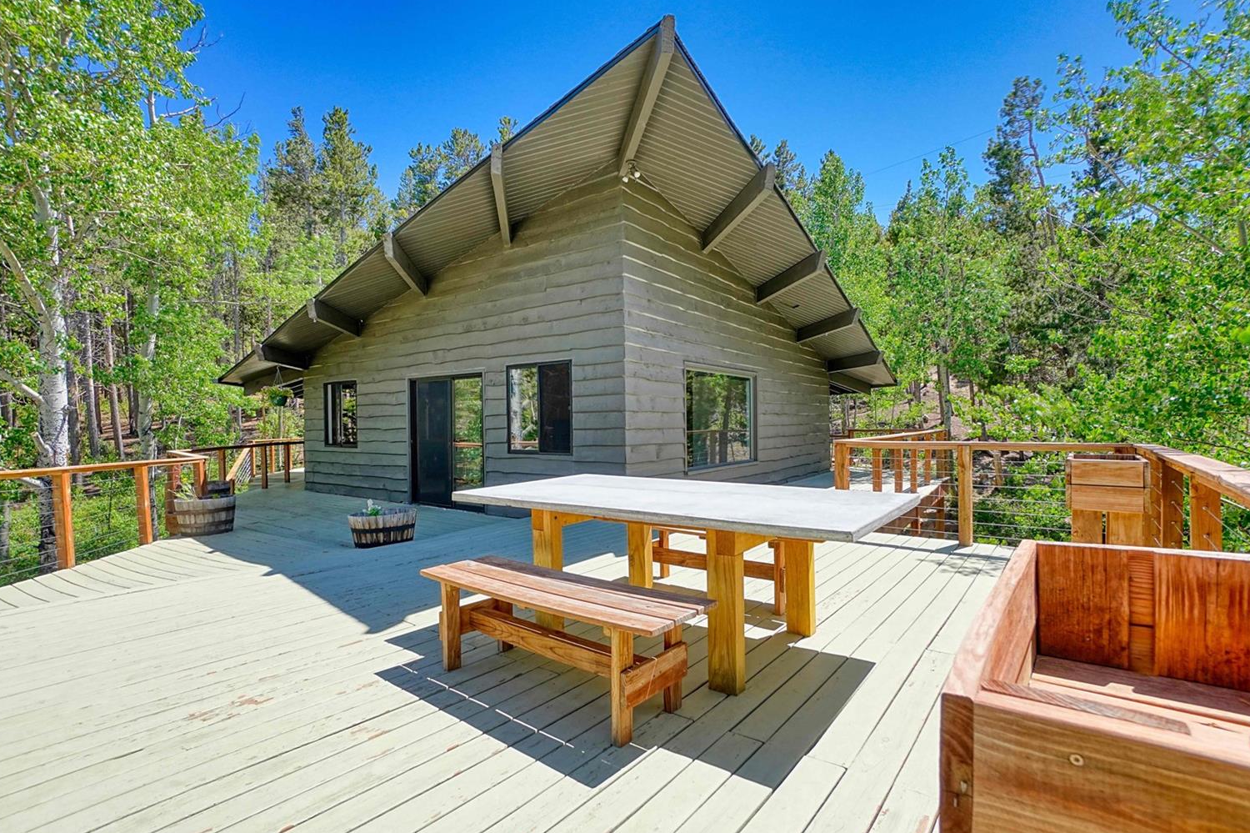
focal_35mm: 16
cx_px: 628
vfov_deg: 73.7
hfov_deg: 96.8
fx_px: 555
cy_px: 431
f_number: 6.3
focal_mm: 10
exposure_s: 1/400
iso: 320
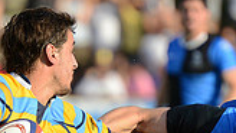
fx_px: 6254
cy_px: 254
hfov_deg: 2.2
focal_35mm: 1000
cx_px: 89
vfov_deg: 1.2
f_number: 4
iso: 500
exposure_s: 1/1600
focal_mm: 270
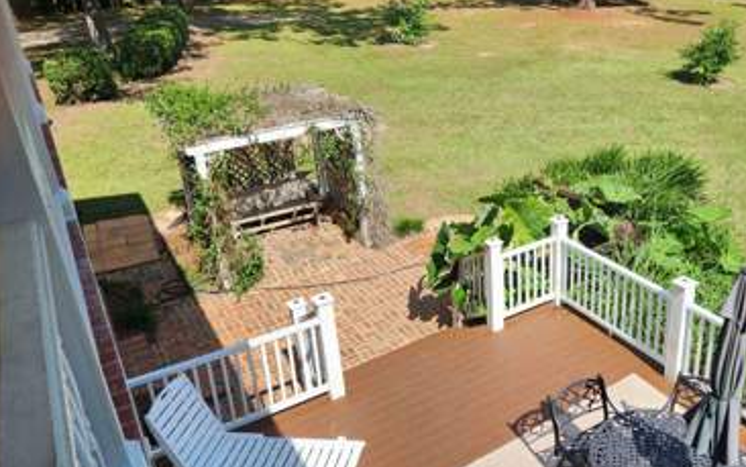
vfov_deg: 39.5
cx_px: 471
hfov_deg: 58.8
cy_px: 232
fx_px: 651
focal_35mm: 32
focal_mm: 5.4
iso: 20
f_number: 1.8
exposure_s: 1/1402
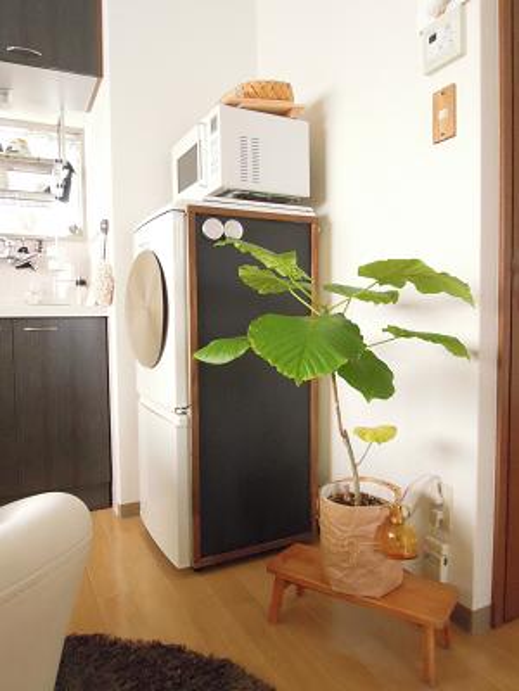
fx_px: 480
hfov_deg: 56.8
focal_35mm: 24
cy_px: 346
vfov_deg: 71.6
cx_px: 260
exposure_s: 1/6
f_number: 6.3
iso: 1600
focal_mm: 4.3
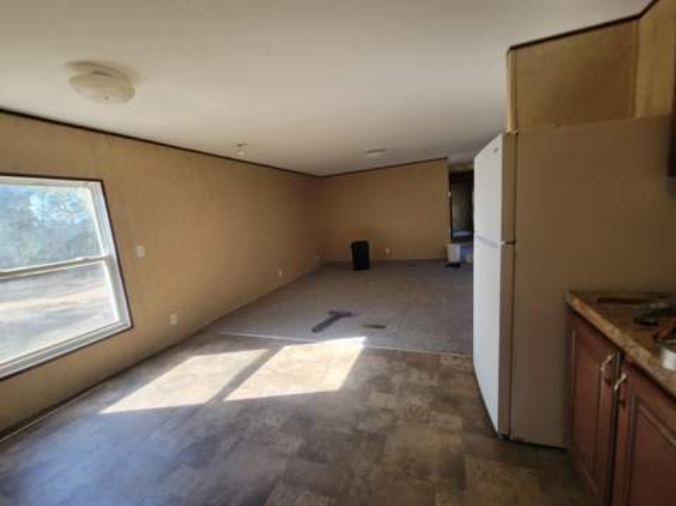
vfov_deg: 89.8
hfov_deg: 106.2
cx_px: 338
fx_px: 254
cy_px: 253
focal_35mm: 13
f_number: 2.2
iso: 64
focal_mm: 2.2
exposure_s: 1/60
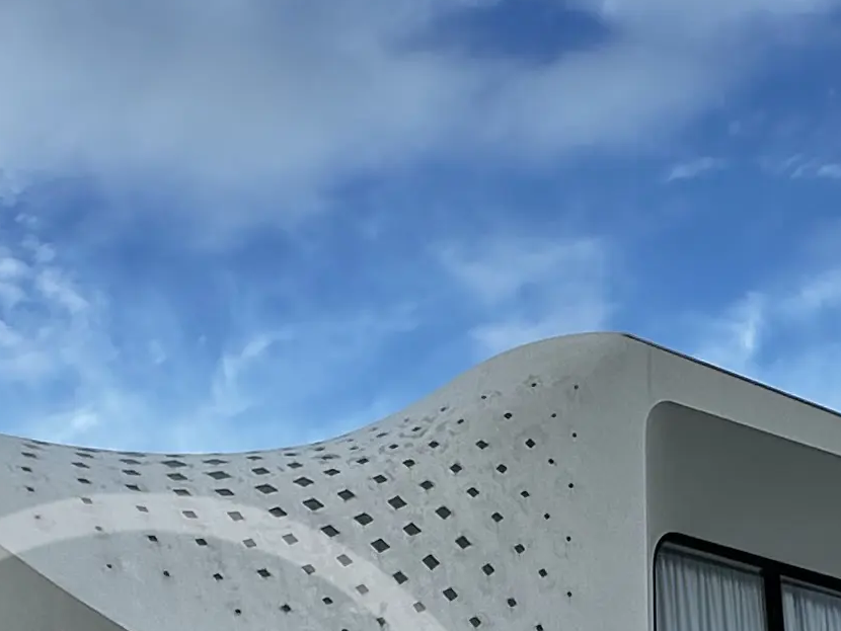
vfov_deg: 19.4
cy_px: 892
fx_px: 1653
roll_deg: +1.4
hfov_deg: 27.8
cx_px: 143
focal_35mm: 68
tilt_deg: +12.1
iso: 40
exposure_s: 1/575
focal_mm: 2.22
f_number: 2.2
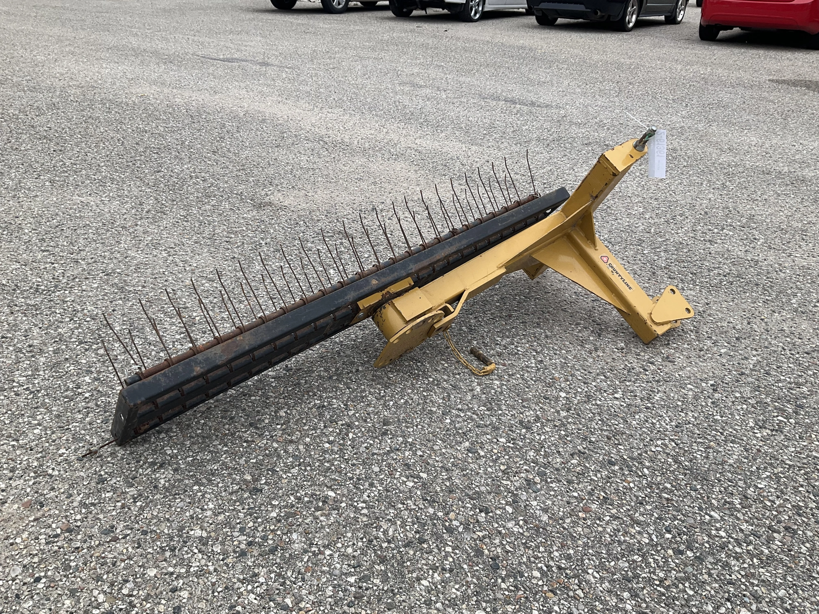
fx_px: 686
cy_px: 307
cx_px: 410
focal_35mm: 29
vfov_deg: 48.2
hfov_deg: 61.7
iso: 25
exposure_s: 1/432
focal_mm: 3
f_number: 1.8
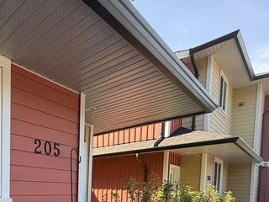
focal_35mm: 28
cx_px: 35
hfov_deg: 56.3
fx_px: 218
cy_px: 198
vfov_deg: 43.3
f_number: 2.2
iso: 40
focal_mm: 2.22
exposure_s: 1/153
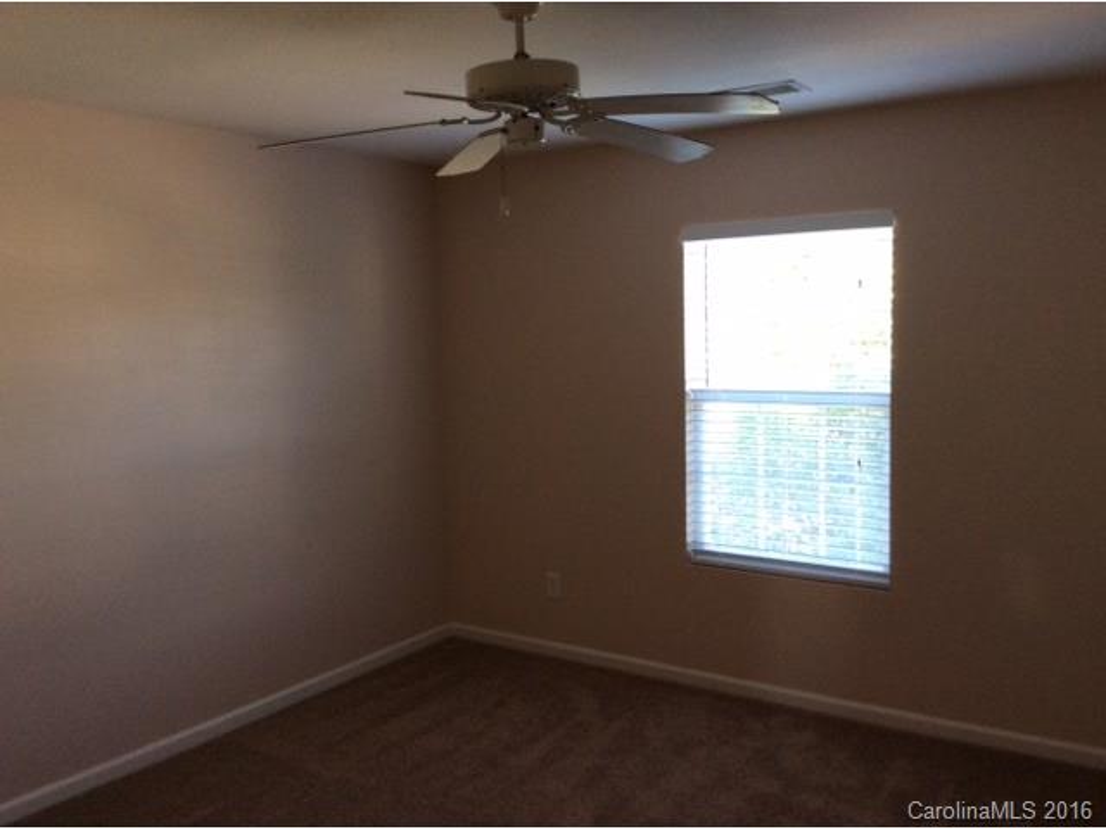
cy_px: 414
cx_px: 553
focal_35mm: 32
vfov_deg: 44.2
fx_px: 1022
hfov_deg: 56.8
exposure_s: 1/24
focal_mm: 3.3
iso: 40
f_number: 2.4
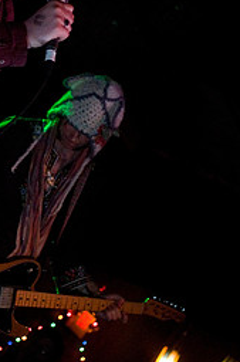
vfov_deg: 19.3
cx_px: 35
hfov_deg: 12.8
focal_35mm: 106
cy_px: 139
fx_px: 1064
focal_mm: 40
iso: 1600
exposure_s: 1/60
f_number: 2.8
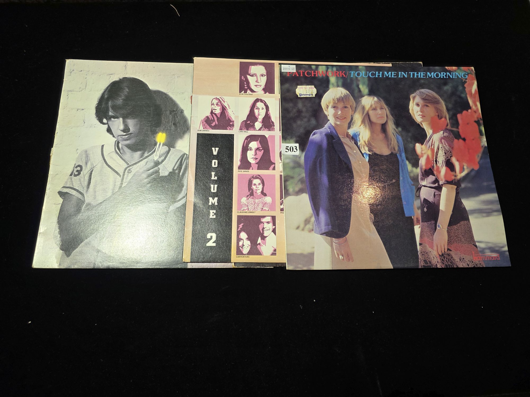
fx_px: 352
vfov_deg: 58.9
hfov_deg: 73.9
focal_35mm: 23
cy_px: 198
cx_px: 265
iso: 25
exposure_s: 1/100
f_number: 1.7
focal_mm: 6.3
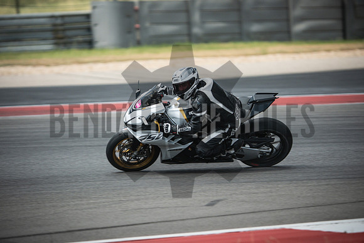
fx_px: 3034
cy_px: 122
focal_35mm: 300
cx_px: 182
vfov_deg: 4.6
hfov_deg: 6.9
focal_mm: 200
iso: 800
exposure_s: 1/320
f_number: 2
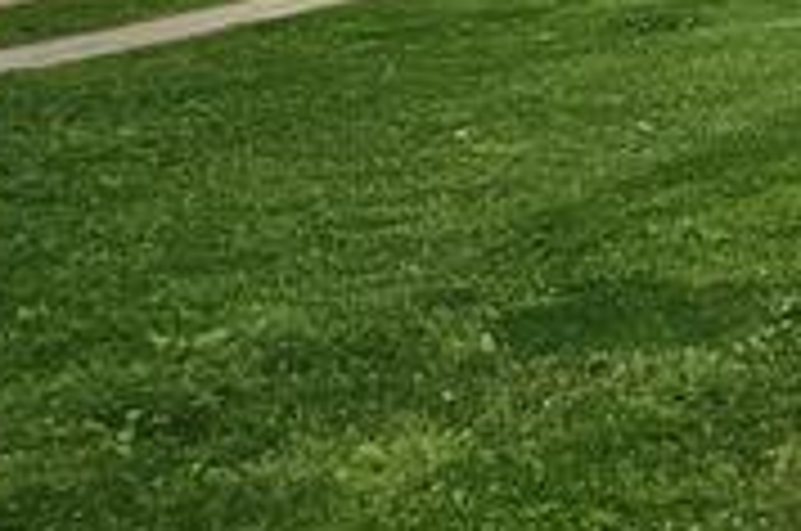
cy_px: -162
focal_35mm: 78
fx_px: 1732
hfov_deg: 18.0
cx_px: 1593
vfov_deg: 16.5
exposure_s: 1/1588
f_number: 2.2
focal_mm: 2.2
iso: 50
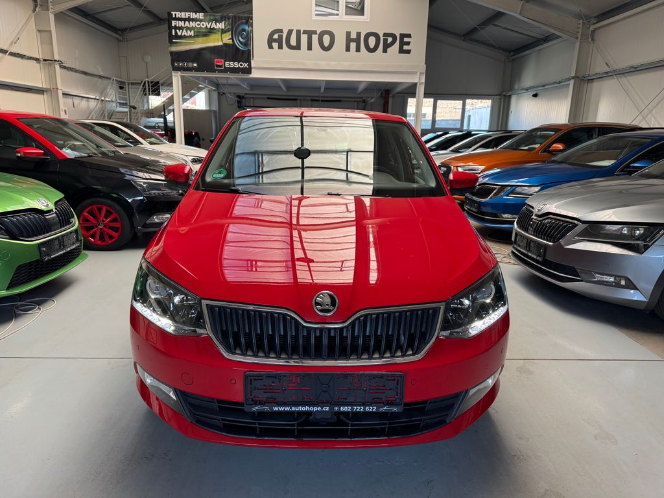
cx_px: 332
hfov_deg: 71.6
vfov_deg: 56.8
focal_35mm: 24
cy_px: 249
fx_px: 460
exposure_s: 1/121
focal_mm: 6.76
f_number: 1.78
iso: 160
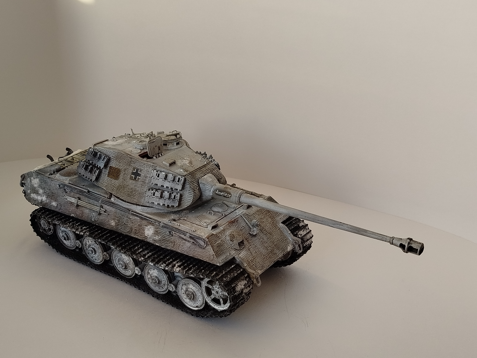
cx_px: 238
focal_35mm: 24
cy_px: 179
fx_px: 331
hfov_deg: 71.6
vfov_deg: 56.8
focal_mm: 5.31
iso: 64
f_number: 1.7
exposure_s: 1/100
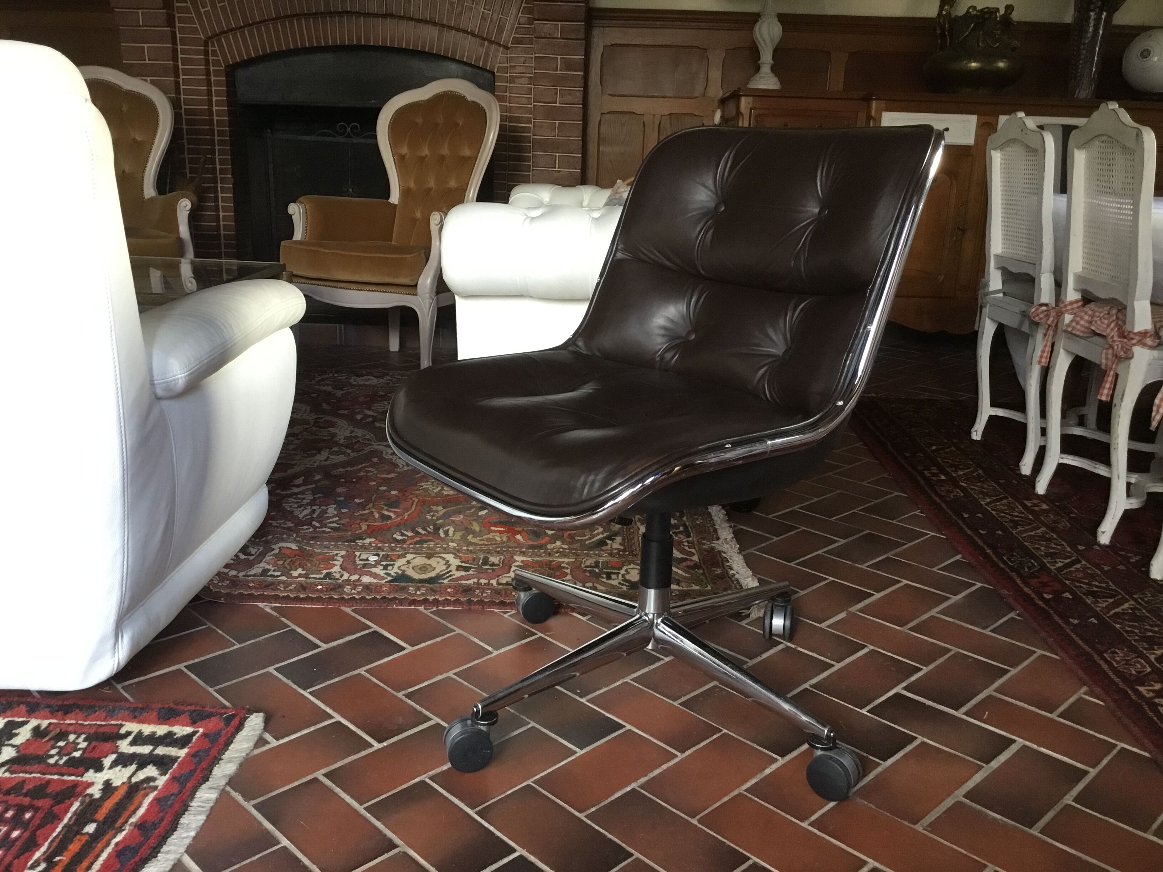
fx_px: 1042
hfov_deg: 58.4
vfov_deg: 45.4
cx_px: 582
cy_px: 436
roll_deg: -0.9
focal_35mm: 31
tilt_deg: -14.7
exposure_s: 1/33
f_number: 2.4
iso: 160
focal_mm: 3.3
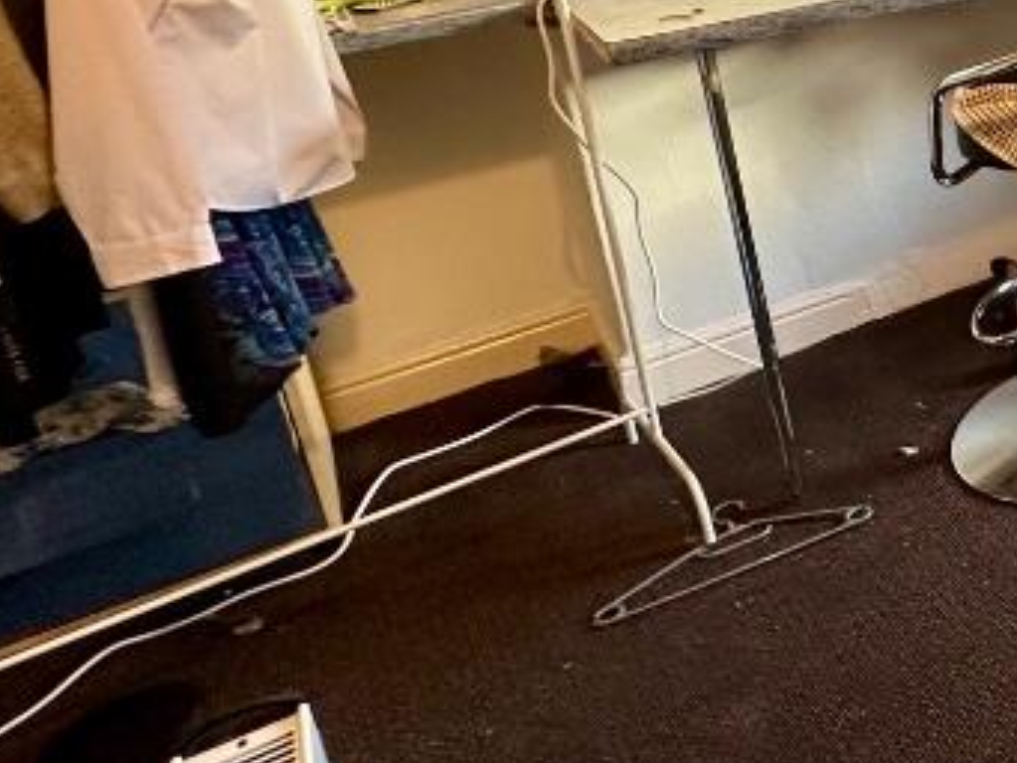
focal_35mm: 42
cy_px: -6
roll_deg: +3.0
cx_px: 1470
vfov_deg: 31.7
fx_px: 1234
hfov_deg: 29.8
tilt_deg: -13.7
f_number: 2.2
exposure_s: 1/50
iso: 200
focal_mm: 2.22
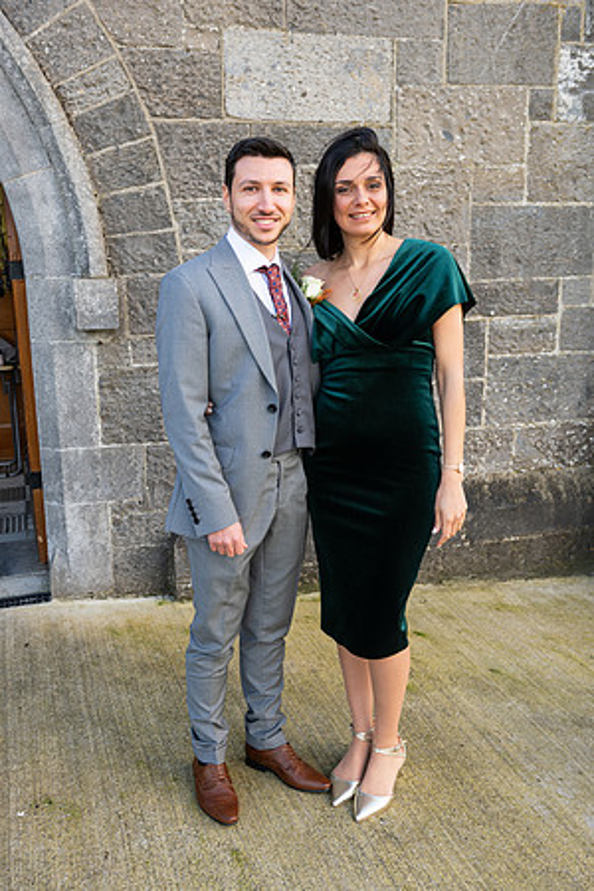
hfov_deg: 36.9
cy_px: 446
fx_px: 891
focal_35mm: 36
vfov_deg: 53.1
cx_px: 297
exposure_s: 1/160
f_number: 5
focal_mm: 36
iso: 160
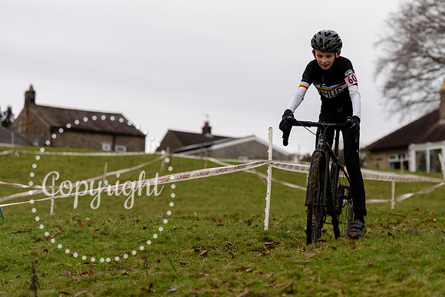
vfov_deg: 10.6
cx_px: 339
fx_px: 1601
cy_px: 71
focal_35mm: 130
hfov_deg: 15.7
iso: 200
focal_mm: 85
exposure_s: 1/1000
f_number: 3.2
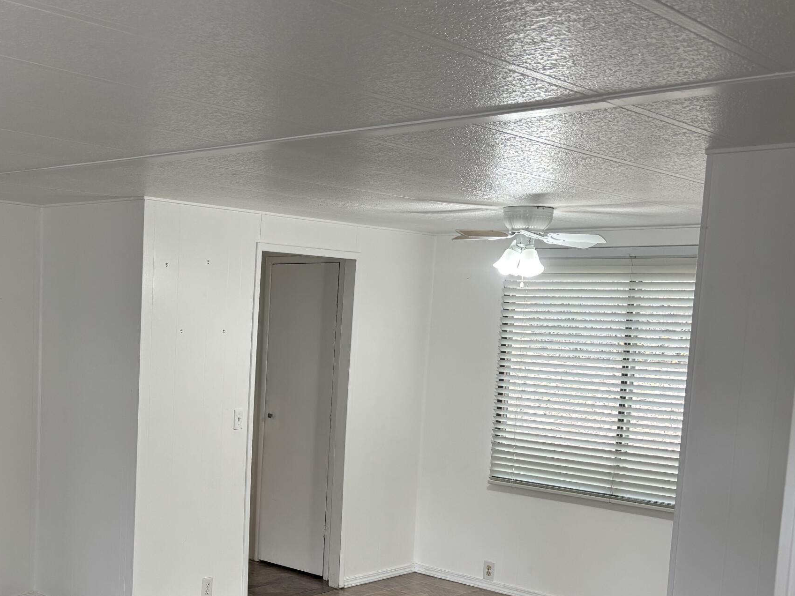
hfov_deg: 39.5
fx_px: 1056
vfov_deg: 31.1
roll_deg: -1.6
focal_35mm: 46
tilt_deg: -6.7
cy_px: 429
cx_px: 154
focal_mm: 5.96
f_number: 1.6
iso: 80
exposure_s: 1/120
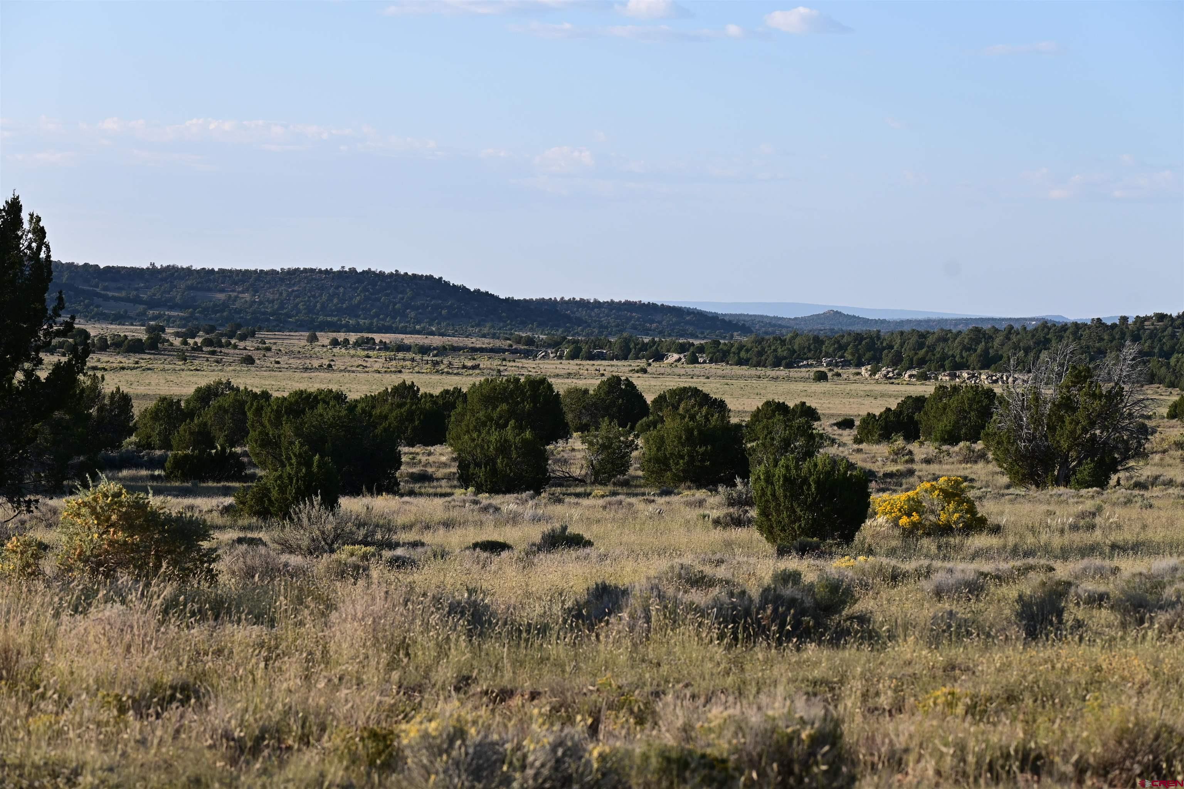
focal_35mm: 118
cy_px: 394
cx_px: 592
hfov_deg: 17.3
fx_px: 3897
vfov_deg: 11.6
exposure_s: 1/250
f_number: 8
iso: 180
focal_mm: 79
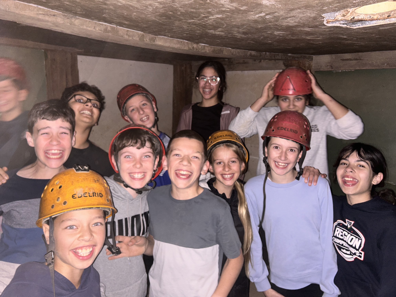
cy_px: 148
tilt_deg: -8.9
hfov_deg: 67.3
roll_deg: -0.1
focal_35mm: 26
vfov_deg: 53.1
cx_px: 198
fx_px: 297
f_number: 1.5
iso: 40
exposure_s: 1/4
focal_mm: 5.7
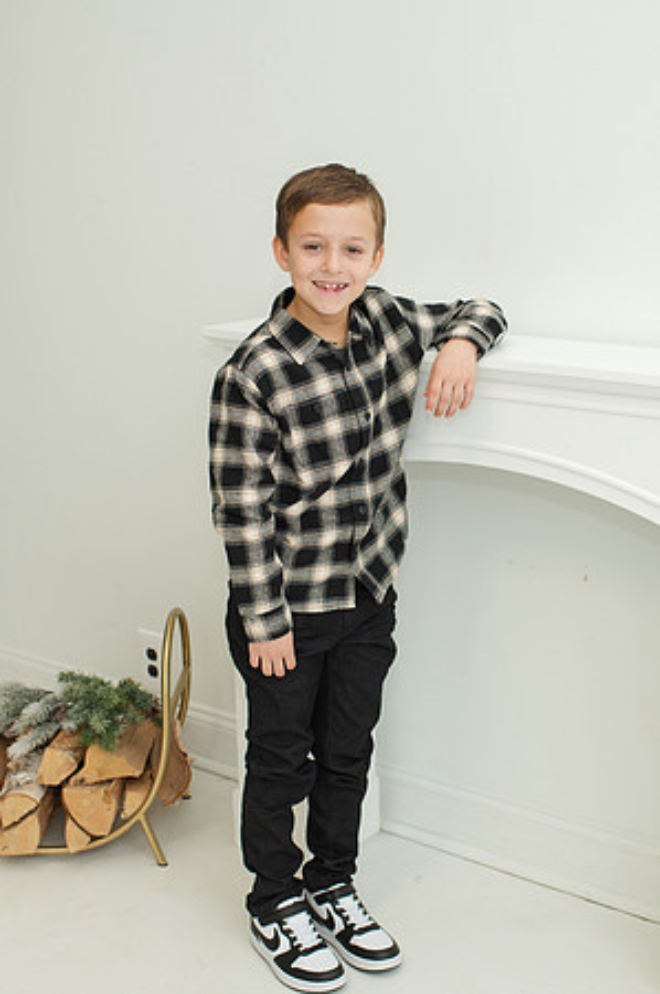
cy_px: 497
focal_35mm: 53
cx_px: 385
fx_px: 1449
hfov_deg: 25.6
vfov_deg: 37.8
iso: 220
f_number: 3.5
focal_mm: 35
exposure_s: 1/200
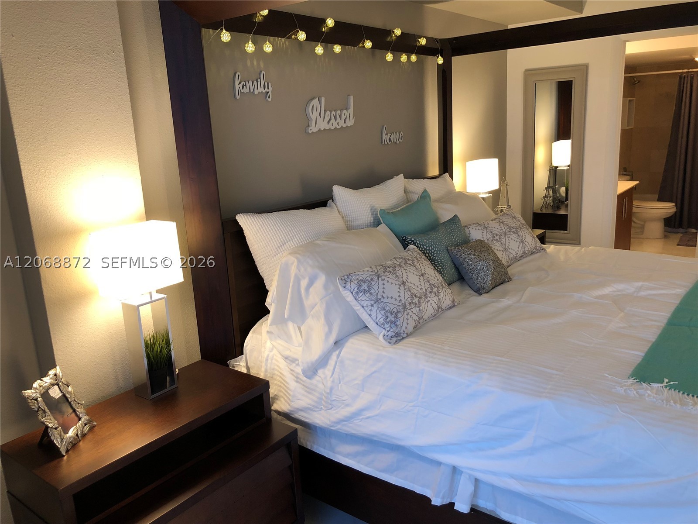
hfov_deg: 63.4
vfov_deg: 49.7
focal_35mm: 28
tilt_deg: -13.0
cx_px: 349
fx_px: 565
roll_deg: +3.5
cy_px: 262
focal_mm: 3.99
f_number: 1.8
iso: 40
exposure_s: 1/17
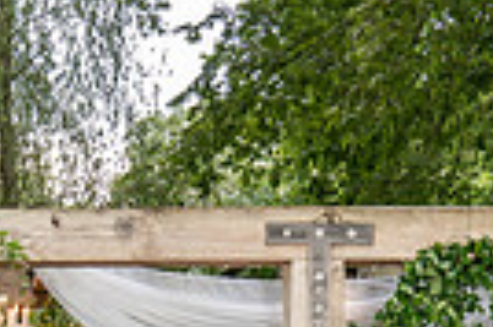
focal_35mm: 118
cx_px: -56
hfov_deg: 16.8
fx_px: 1614
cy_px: 573
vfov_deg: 10.9
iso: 640
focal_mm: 26
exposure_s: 1/200
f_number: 4
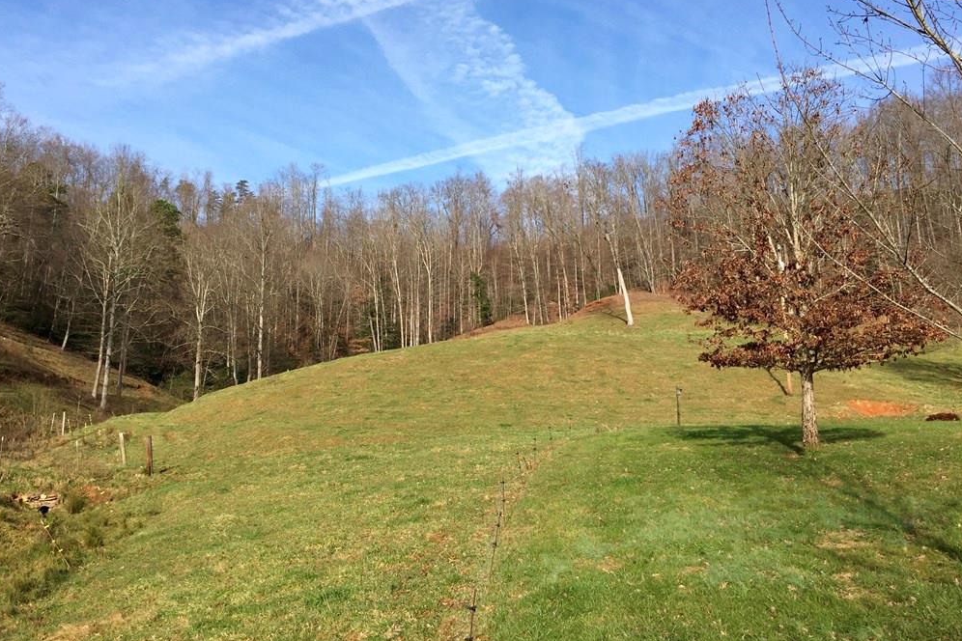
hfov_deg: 60.3
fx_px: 828
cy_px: 312
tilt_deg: +14.7
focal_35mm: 31
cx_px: 470
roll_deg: -0.5
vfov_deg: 42.3
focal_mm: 4.15
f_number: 2.2
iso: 32
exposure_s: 1/1364
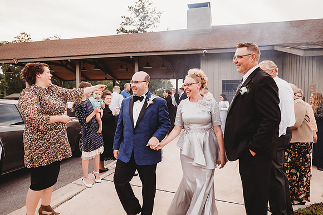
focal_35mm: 24
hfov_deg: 73.7
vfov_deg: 53.2
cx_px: 162
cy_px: 108
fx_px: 215
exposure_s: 1/200
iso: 160
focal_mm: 24
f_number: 2.5
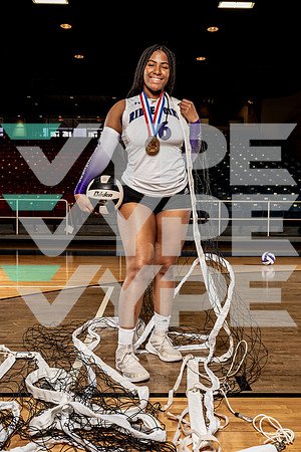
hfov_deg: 38.9
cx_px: 150
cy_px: 226
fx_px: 426
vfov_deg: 55.8
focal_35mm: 34
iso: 640
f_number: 5.6
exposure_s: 1/250
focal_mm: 34
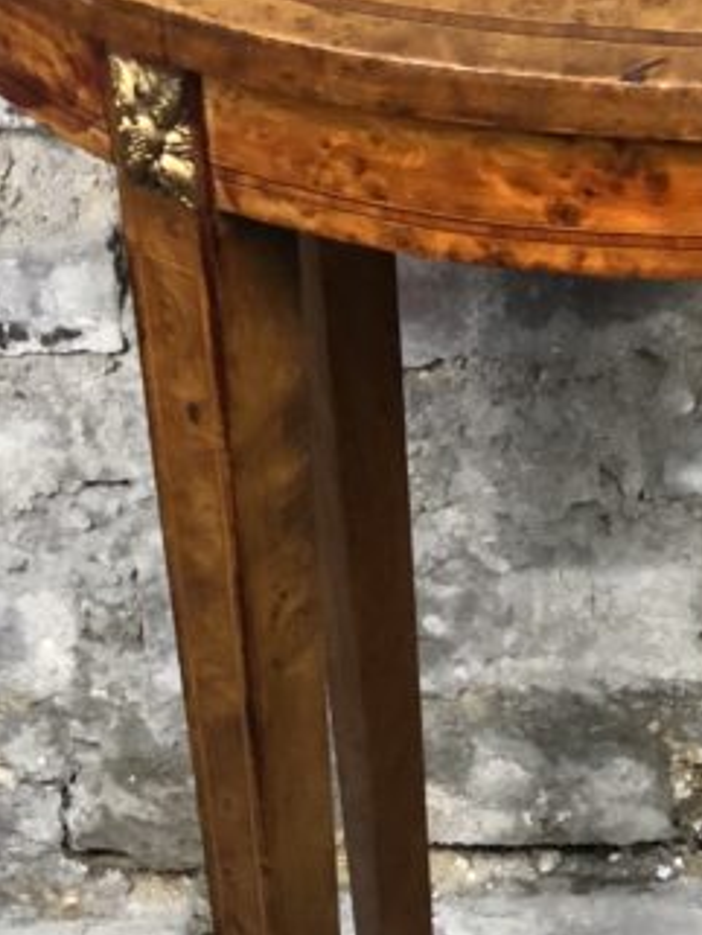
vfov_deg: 11.8
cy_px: 821
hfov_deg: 8.9
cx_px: 781
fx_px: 4486
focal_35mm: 166
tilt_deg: -38.3
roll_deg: +1.5
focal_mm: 6
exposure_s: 1/25
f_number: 2.4
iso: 125
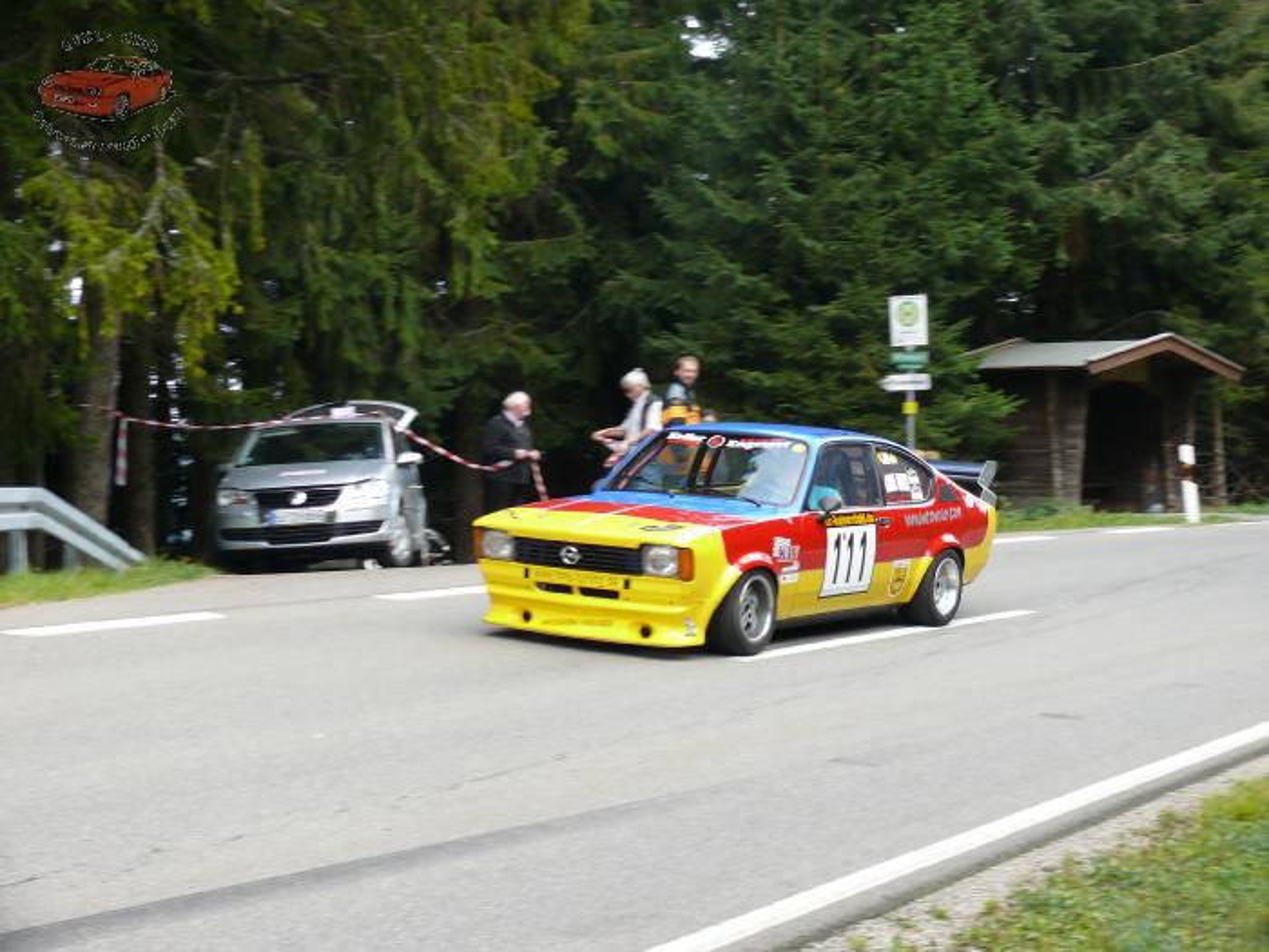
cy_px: 476
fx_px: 2273
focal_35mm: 62
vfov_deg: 23.7
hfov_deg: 31.2
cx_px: 634
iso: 125
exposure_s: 1/125
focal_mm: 13.2
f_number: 3.2
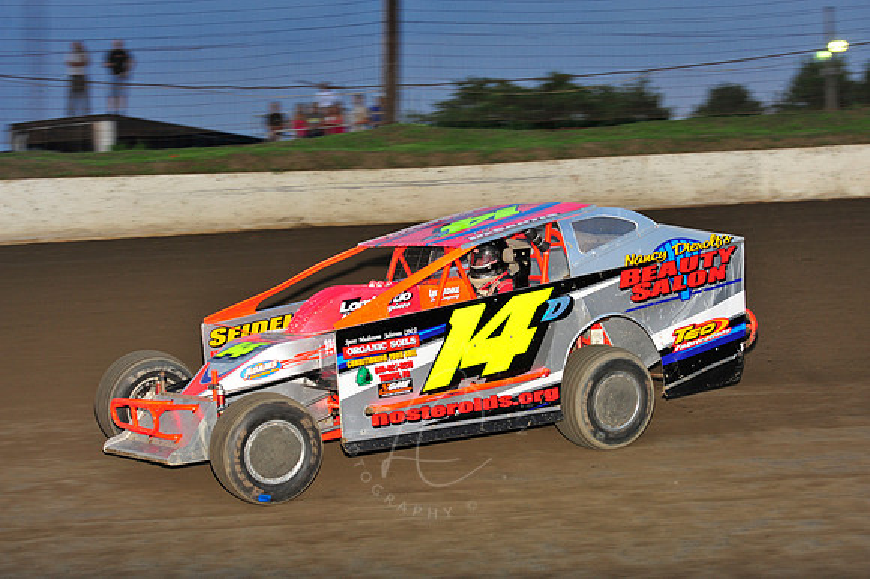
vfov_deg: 14.8
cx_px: 435
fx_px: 2222
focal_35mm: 92
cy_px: 290
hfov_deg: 22.2
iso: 640
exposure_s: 1/320
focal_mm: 92
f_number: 6.3
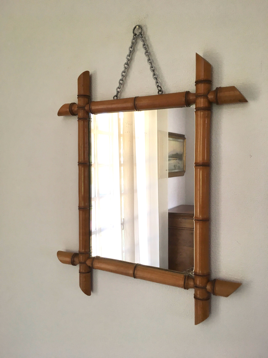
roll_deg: +0.9
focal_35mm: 29
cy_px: 179
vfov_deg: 61.7
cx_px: 134
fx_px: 299
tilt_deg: -6.4
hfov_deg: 48.2
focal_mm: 4.15
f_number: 2.2
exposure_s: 1/33
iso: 25
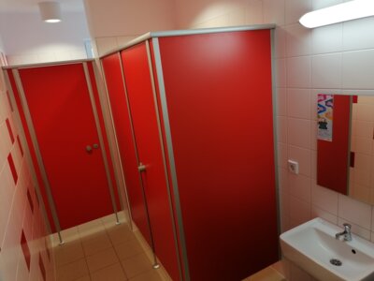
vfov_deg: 51.4
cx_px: 187
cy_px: 140
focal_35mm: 27
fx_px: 292
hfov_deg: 65.3
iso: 80
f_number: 1.8
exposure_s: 1/50
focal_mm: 4.75
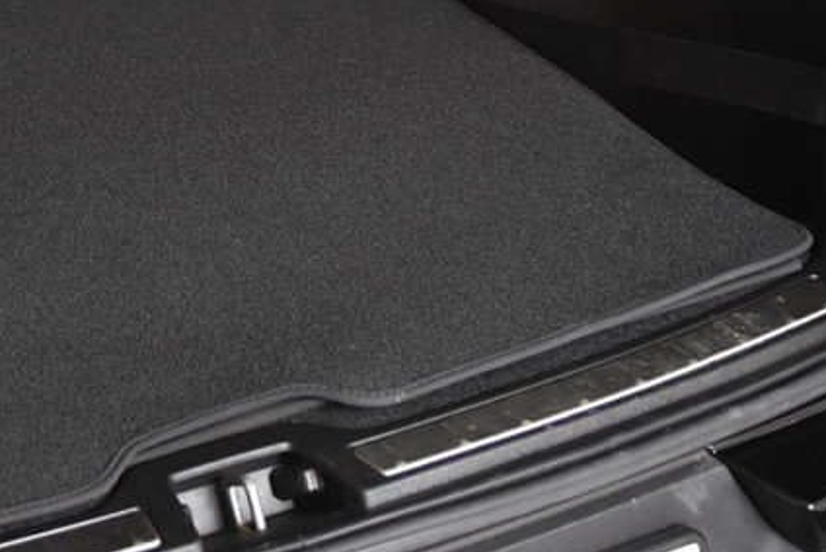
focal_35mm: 87
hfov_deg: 22.6
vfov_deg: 15.5
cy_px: 38
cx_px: 27
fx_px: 1997
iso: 1600
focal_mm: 24
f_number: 3.5
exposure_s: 1/50
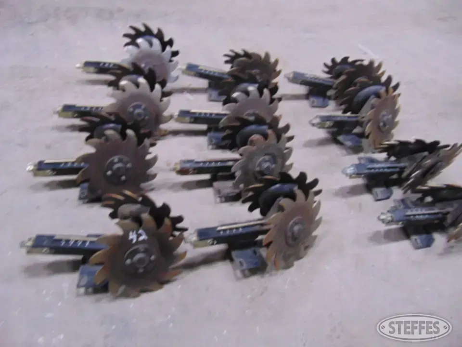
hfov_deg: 69.4
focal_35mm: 25
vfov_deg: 54.9
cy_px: 174
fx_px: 334
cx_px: 231
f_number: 3
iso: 400
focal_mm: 4.5
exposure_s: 1/30
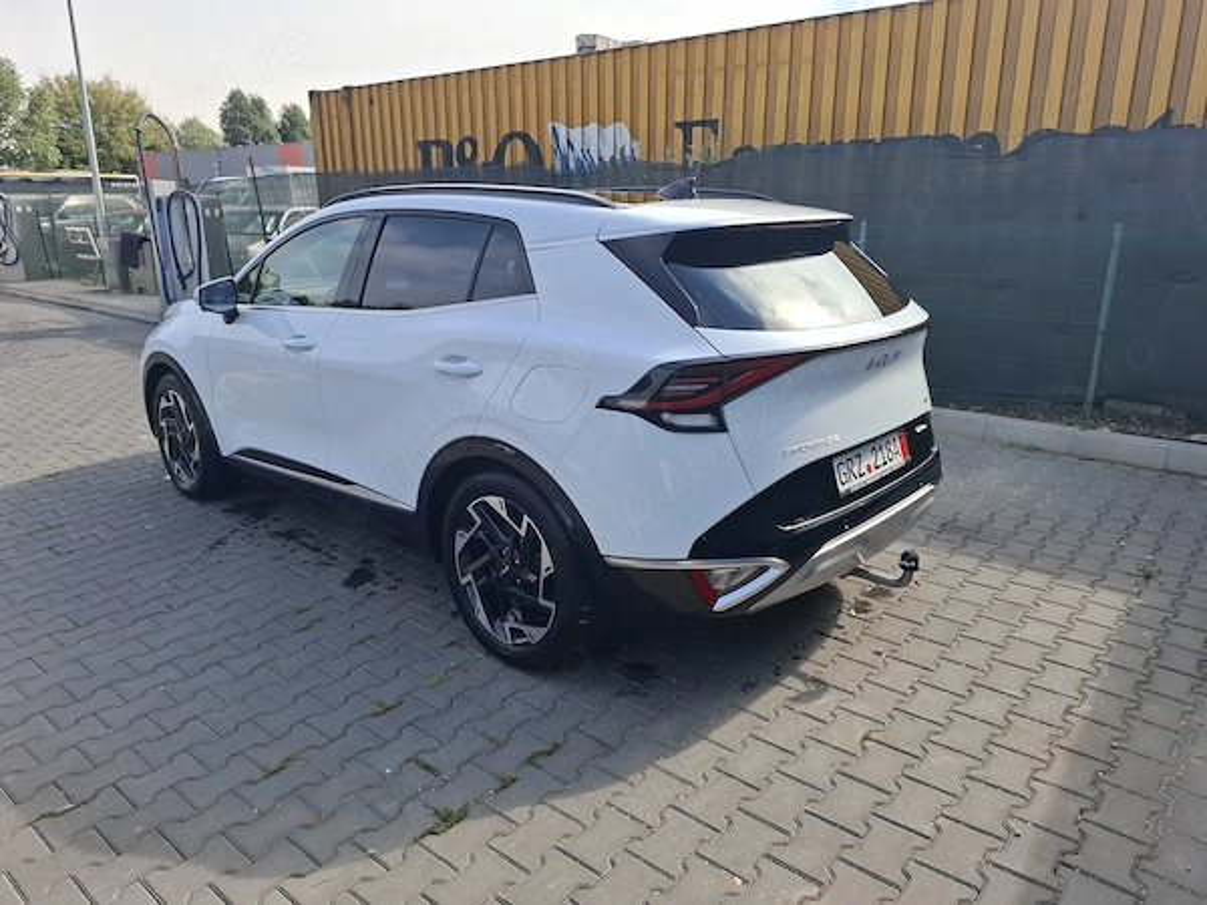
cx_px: 604
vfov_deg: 58.9
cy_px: 452
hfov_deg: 73.9
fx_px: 802
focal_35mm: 23
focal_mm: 5.54
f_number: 1.8
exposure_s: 1/1377
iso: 50
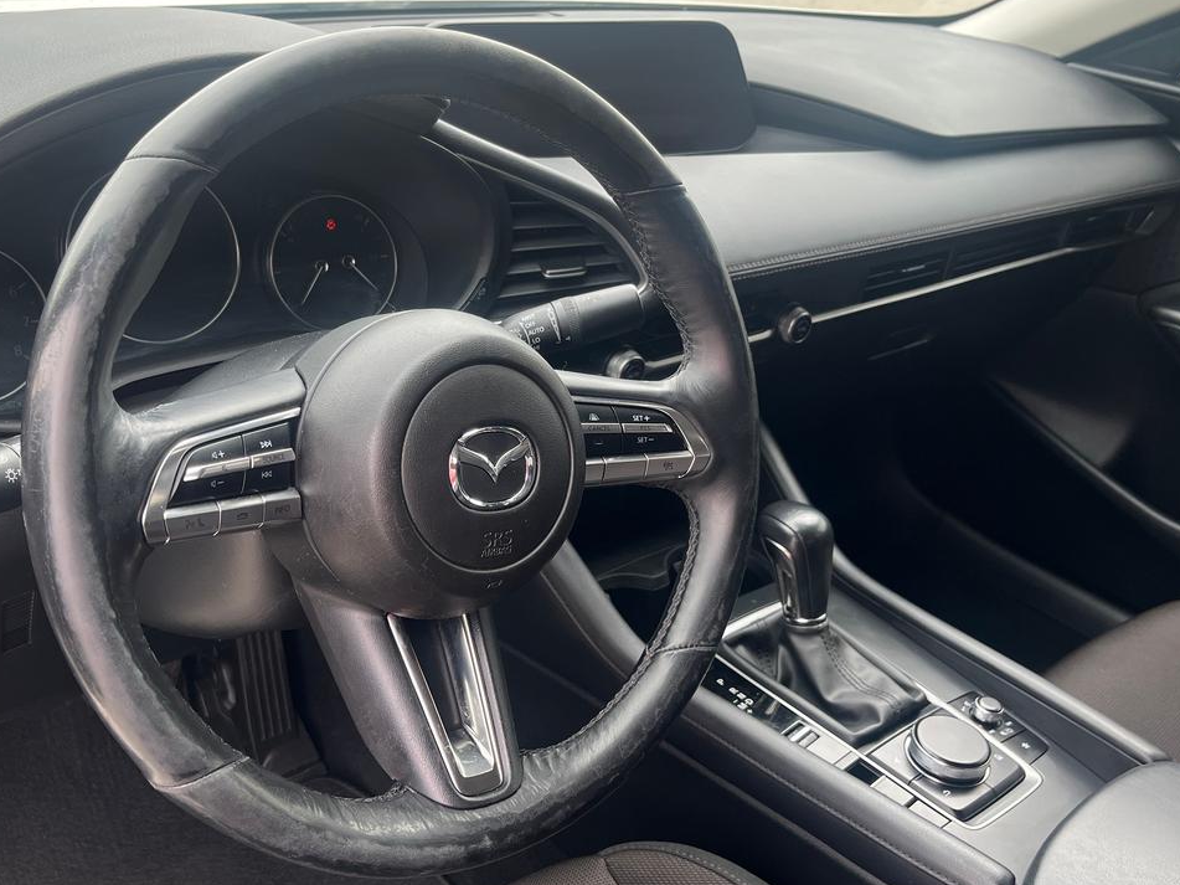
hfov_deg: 52.6
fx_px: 1193
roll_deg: -3.8
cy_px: 401
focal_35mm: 35
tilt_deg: -25.7
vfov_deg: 40.6
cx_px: 540
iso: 50
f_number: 1.6
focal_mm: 5.1
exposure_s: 1/189
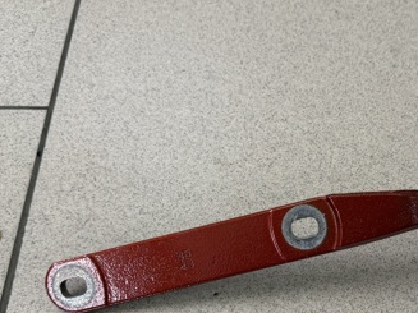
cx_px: 304
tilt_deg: -59.6
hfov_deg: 39.5
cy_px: 259
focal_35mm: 47
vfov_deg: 30.0
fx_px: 567
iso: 80
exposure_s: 1/100
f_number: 1.78
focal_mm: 6.76
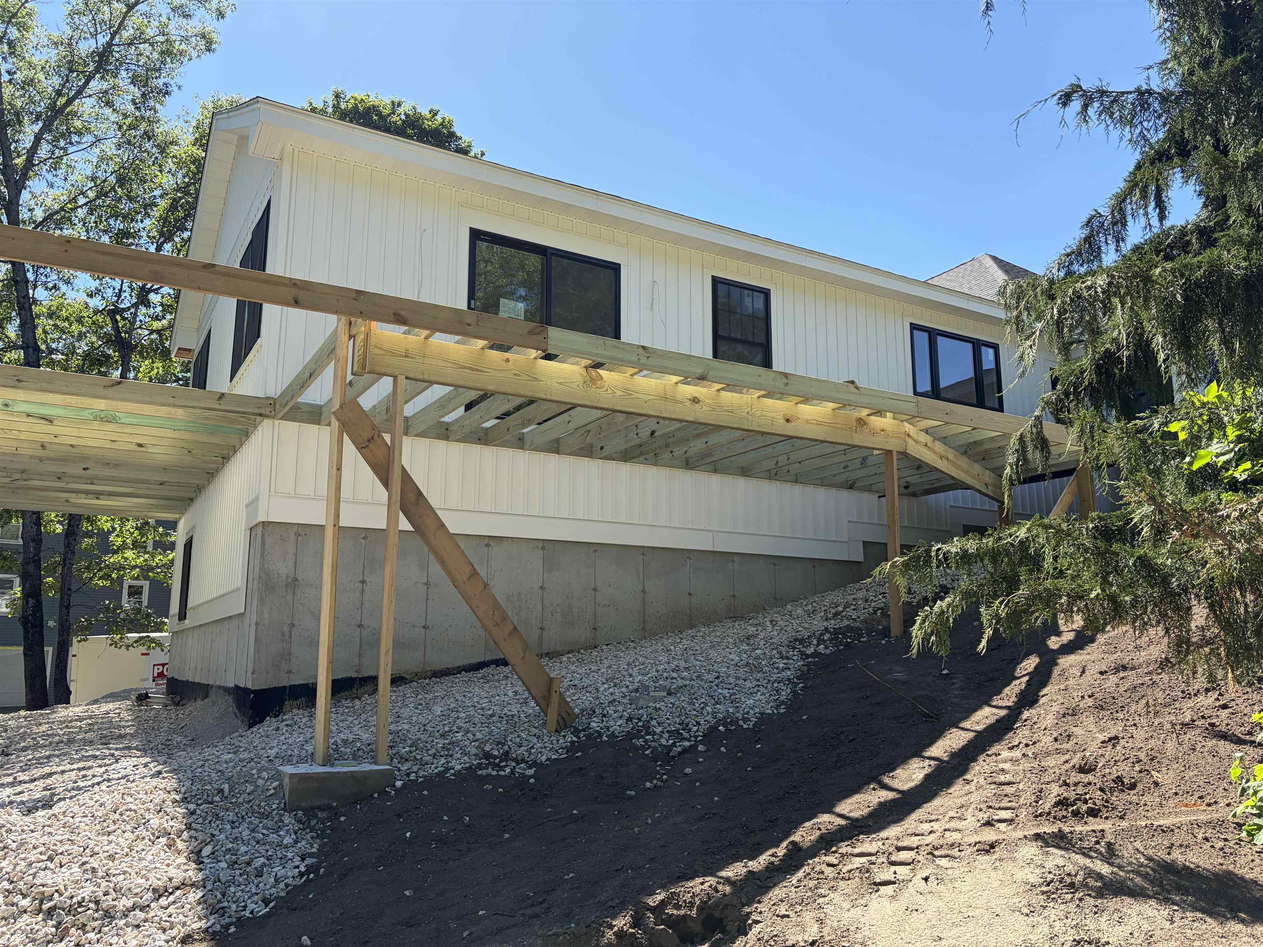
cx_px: 632
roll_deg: +2.1
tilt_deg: +11.3
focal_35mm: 26
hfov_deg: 67.3
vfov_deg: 53.1
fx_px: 949
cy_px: 474
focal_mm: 5.96
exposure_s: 1/1393
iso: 50
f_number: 1.6
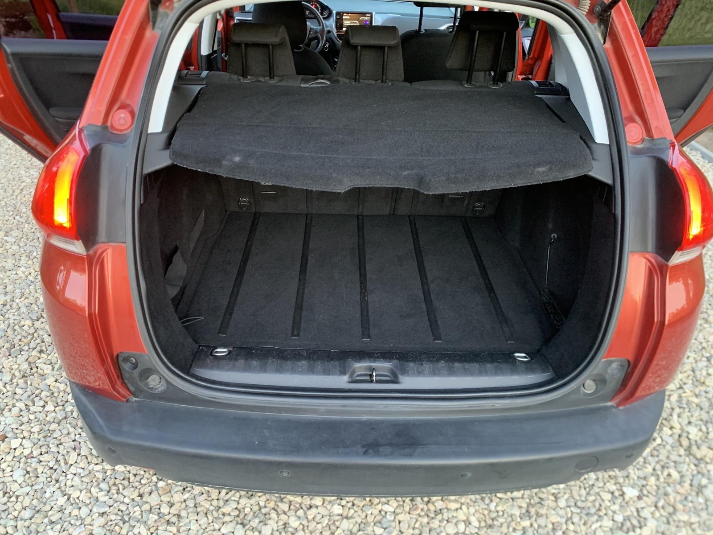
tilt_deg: -33.0
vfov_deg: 53.1
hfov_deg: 67.3
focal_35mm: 26
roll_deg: -2.6
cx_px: 356
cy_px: 268
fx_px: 536
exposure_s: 1/41
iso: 400
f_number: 1.8
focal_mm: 4.25
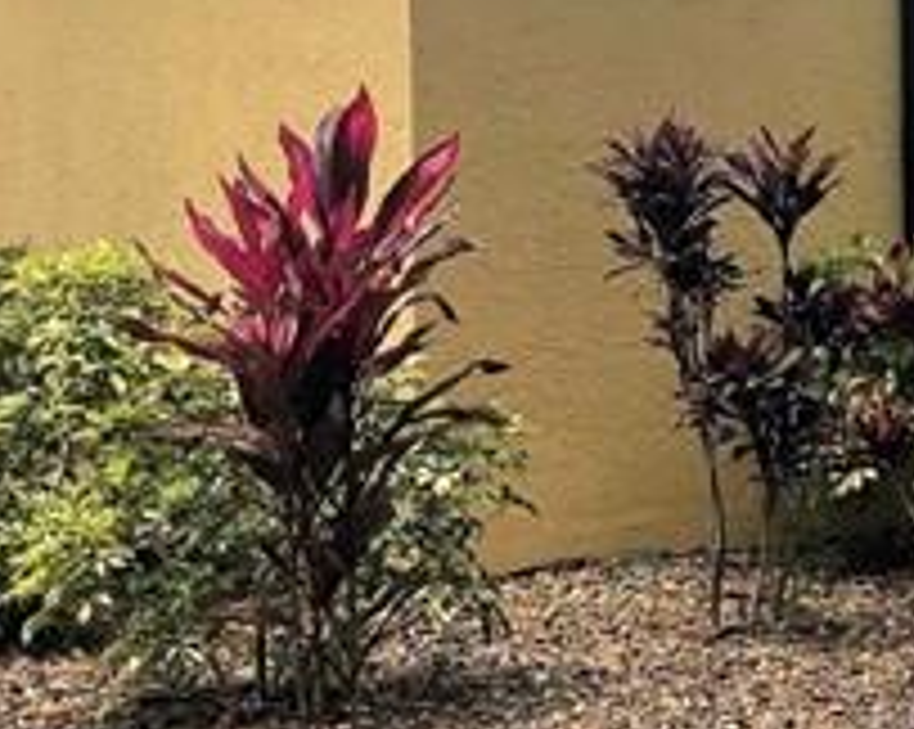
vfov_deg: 11.0
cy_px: -54
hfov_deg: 13.5
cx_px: 1180
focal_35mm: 138
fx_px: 3729
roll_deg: +0.7
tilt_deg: -0.8
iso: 20
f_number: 1.8
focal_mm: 3.99
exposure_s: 1/906
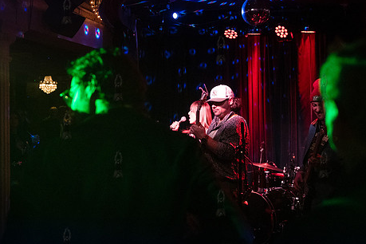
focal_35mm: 48
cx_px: 220
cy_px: 125
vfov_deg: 28.1
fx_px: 488
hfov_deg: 40.9
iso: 12800
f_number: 3.2
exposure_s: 1/250
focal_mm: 38
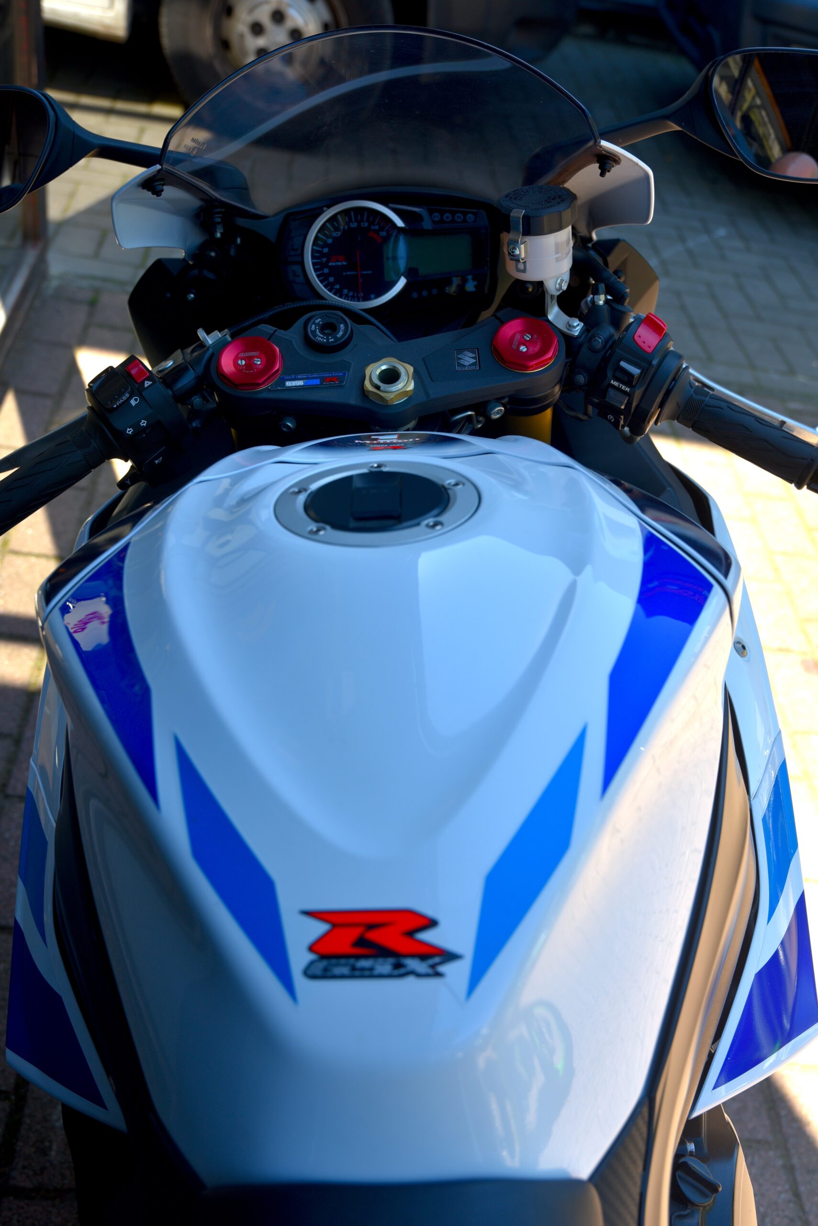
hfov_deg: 33.4
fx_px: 1362
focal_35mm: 40
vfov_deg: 48.4
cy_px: 613
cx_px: 409
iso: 100
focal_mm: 40
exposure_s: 1/125
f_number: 5.6
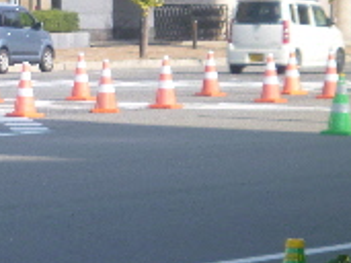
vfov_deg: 4.1
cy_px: 67
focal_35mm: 365
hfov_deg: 5.4
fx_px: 3698
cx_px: -156
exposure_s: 1/125
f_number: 5.9
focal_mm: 21.5
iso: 100
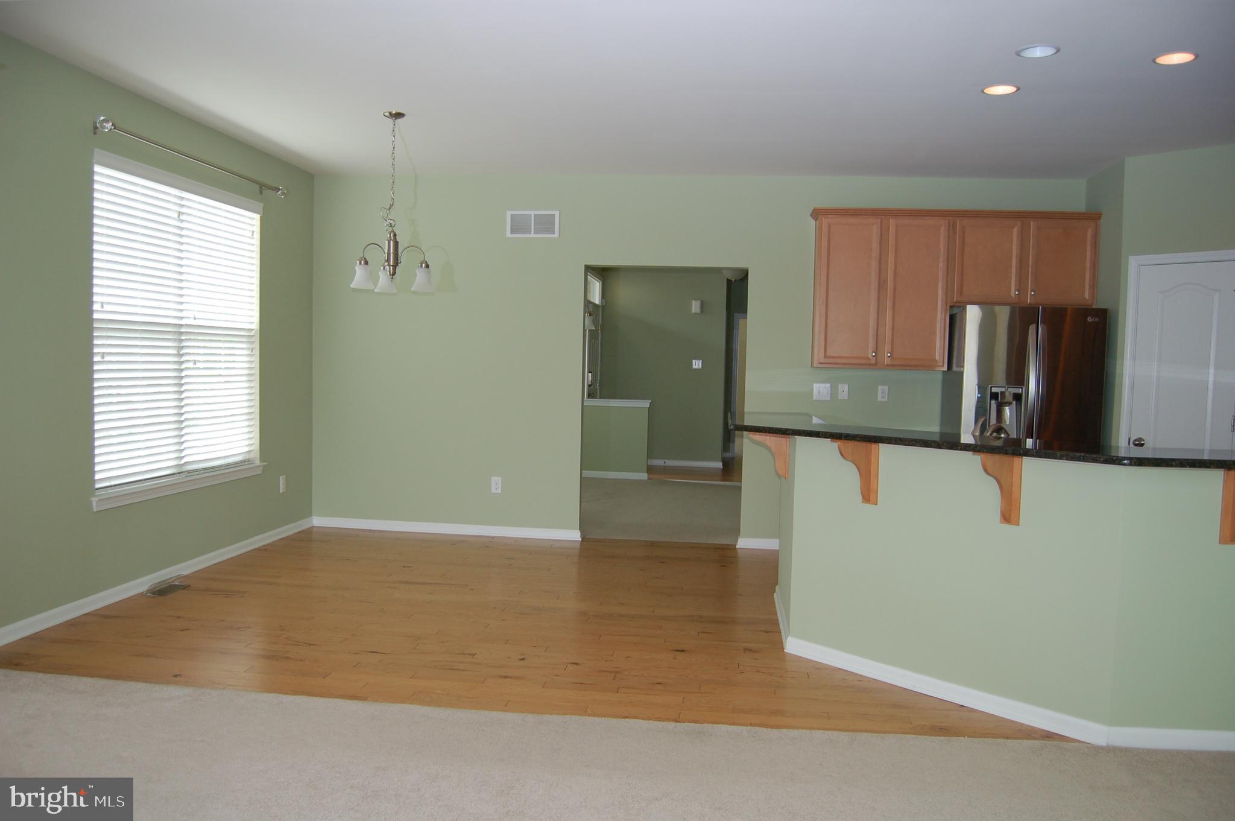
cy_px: 410
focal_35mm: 27
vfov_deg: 47.8
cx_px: 618
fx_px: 925
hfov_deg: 67.4
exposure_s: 1/60
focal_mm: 18
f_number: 3.5
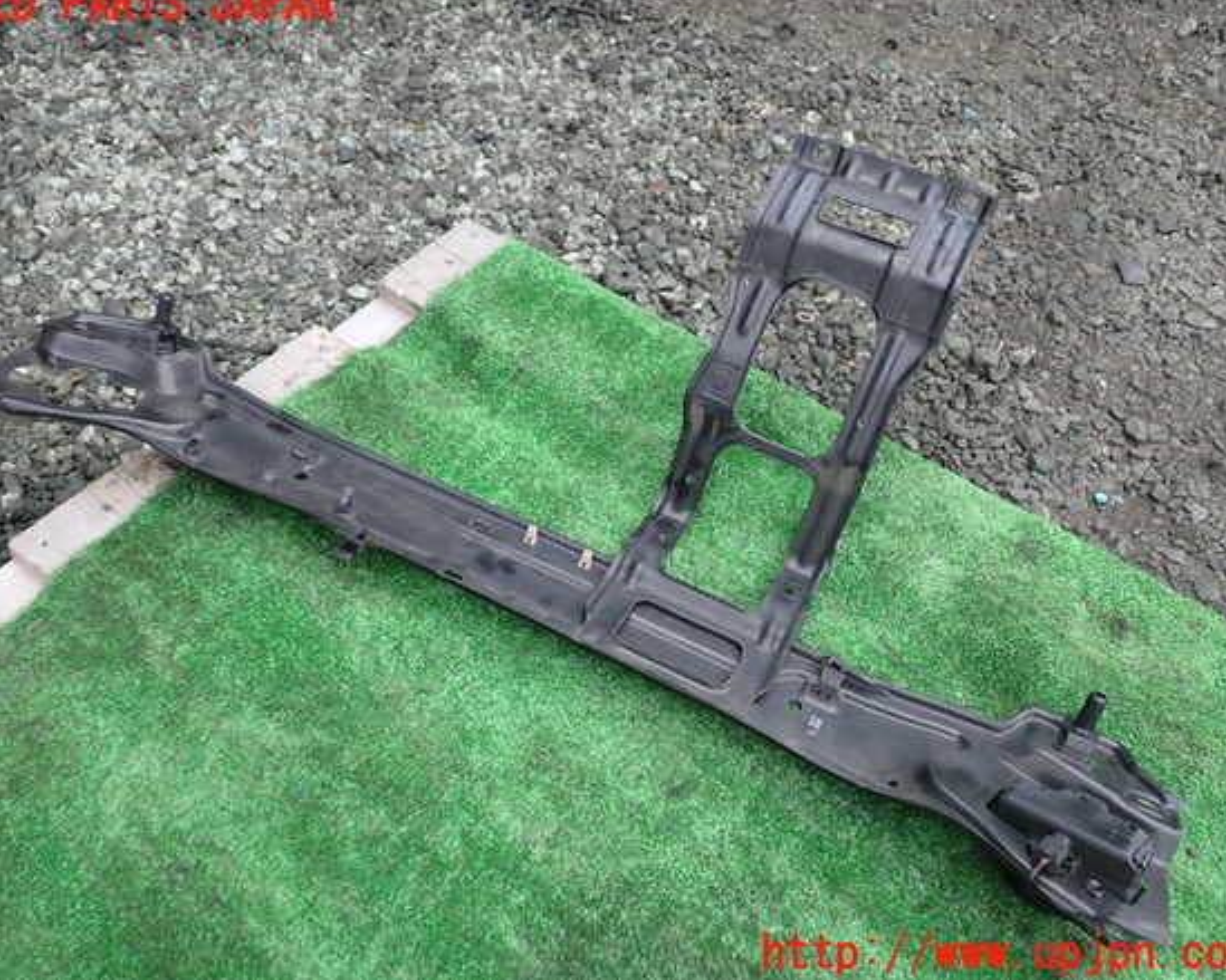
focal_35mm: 32
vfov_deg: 45.8
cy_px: 480
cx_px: 596
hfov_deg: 55.7
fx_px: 1161
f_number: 2.3
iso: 100
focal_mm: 5.4
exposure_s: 1/100
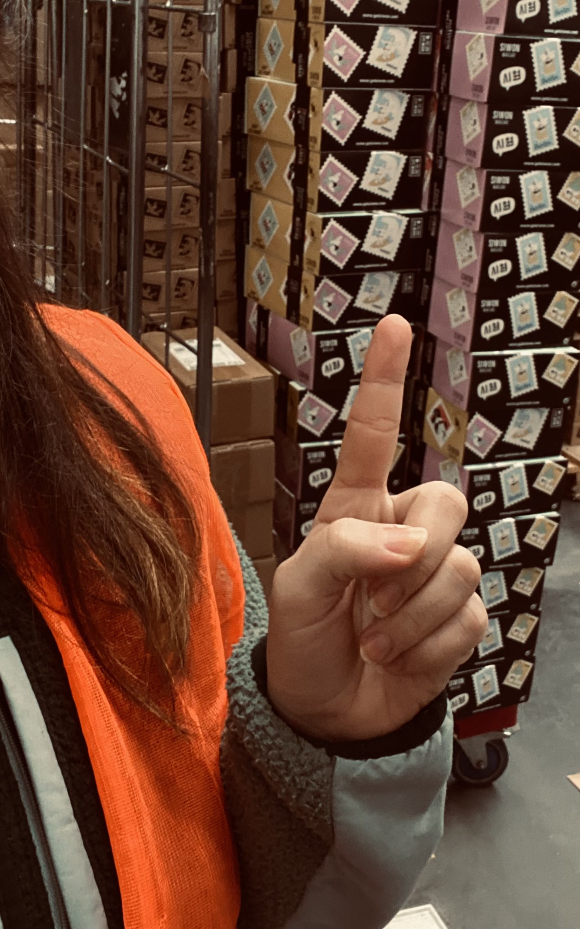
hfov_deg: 28.0
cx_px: 279
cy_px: 345
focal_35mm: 46
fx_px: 1164
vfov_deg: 43.1
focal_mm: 2.71
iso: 400
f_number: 2.2
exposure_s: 1/47
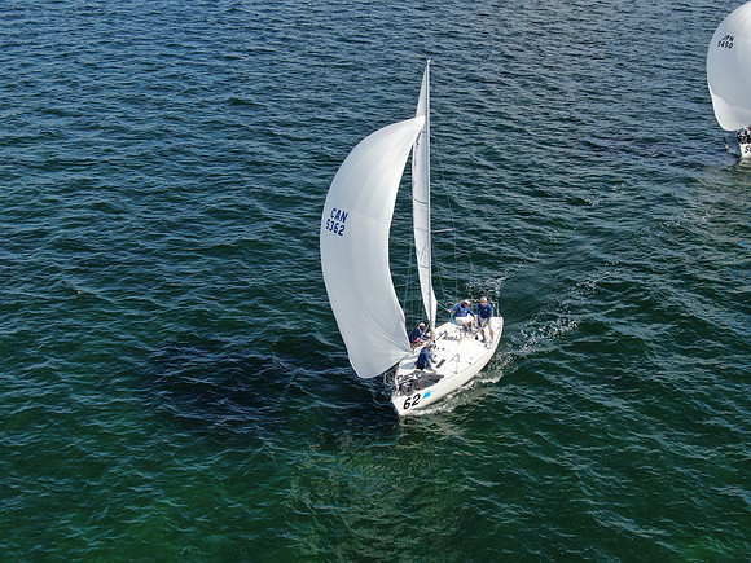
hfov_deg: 39.7
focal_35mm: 48
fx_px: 1041
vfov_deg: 30.3
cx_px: 376
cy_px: 282
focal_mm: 8.6
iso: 100
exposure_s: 1/640
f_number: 3.8
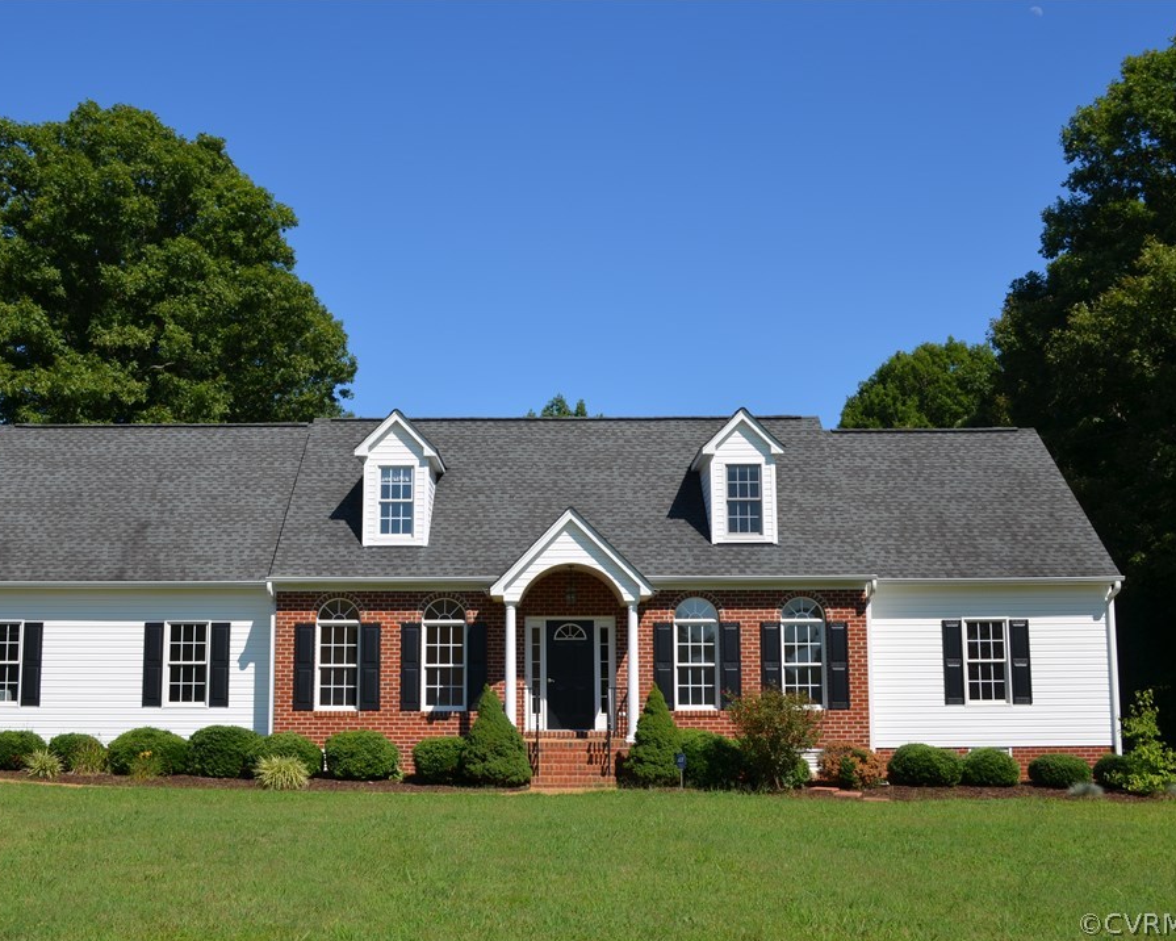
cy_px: 471
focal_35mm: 41
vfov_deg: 36.5
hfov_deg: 44.7
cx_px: 509
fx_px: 1427
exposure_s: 1/320
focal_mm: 24
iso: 100
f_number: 9
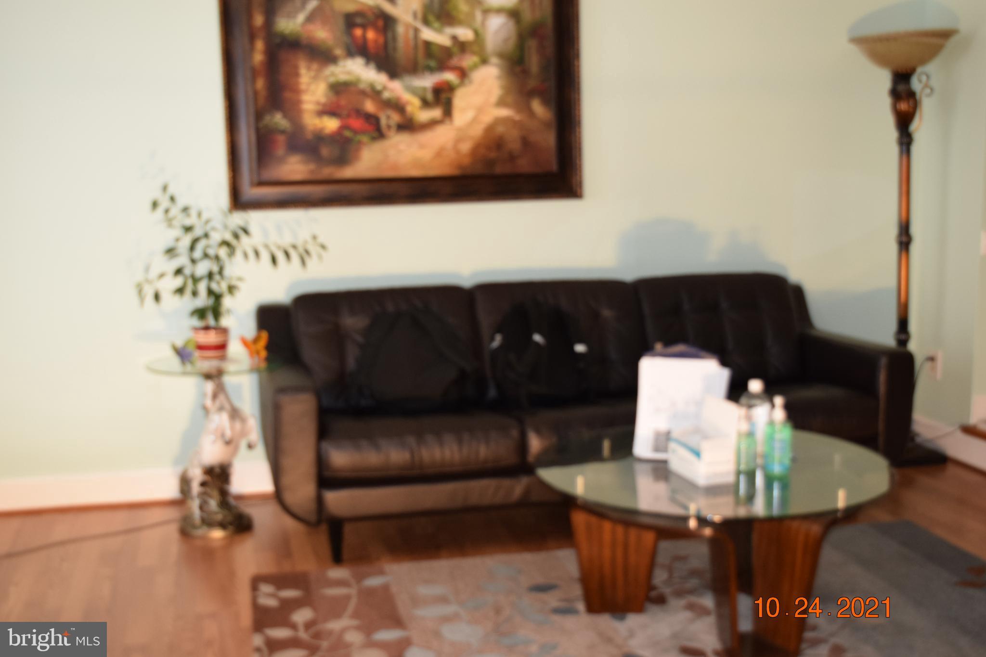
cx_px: 493
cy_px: 328
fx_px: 1150
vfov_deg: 31.9
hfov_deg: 46.4
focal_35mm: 42
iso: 800
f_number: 5
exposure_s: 1/100
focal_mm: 28
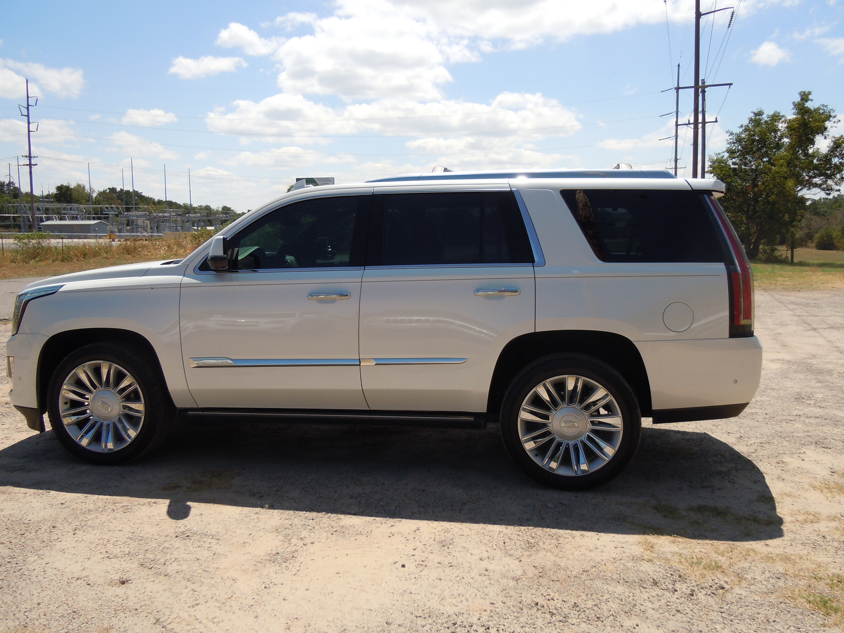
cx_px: 422
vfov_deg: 46.8
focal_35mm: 30
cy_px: 316
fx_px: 731
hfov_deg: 60.0
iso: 100
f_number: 7
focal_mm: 5.4
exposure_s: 1/320
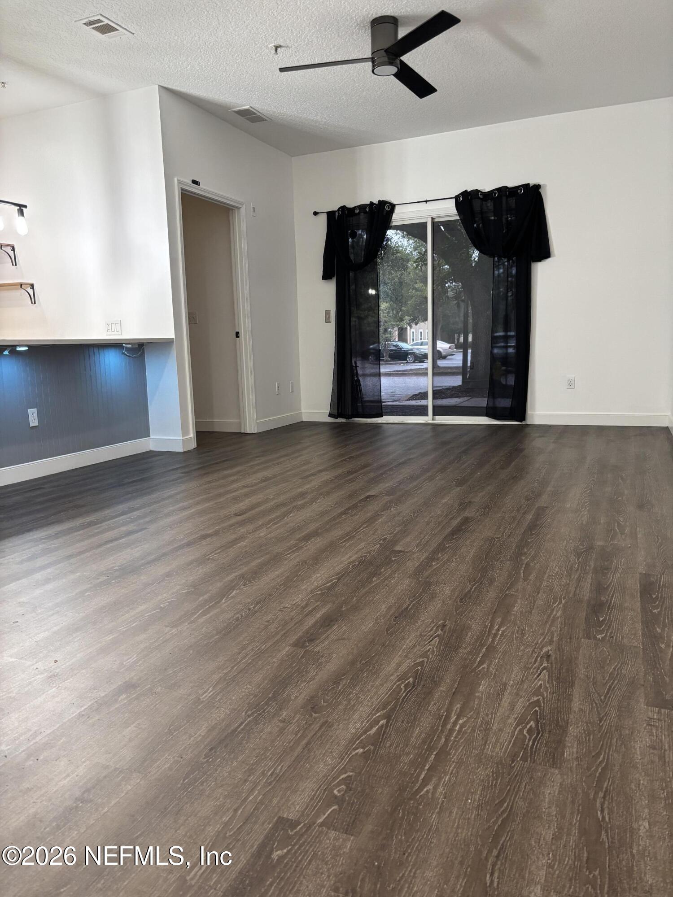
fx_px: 674
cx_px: 336
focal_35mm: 26
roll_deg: +1.8
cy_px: 448
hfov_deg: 53.1
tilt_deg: -8.8
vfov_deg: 67.3
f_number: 1.6
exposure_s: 1/60
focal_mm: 5.96
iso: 250
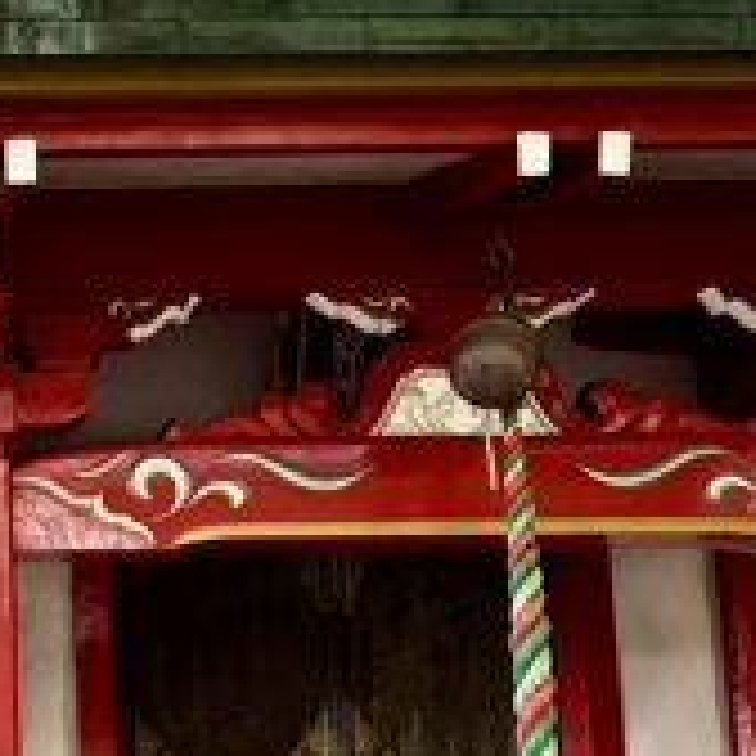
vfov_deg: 18.0
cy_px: 592
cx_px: -140
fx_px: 2372
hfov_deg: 17.3
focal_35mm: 96
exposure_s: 1/60
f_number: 1.6
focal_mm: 5.96
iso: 320
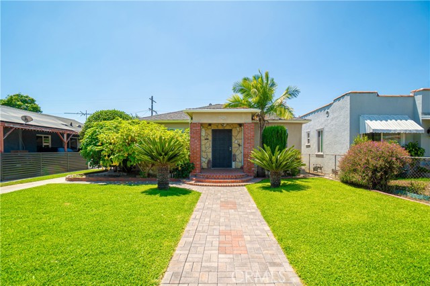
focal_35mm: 15
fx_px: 179
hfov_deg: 100.4
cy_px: 143
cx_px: 215
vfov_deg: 77.3
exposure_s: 1/250
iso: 100
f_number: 7.1
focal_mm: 10
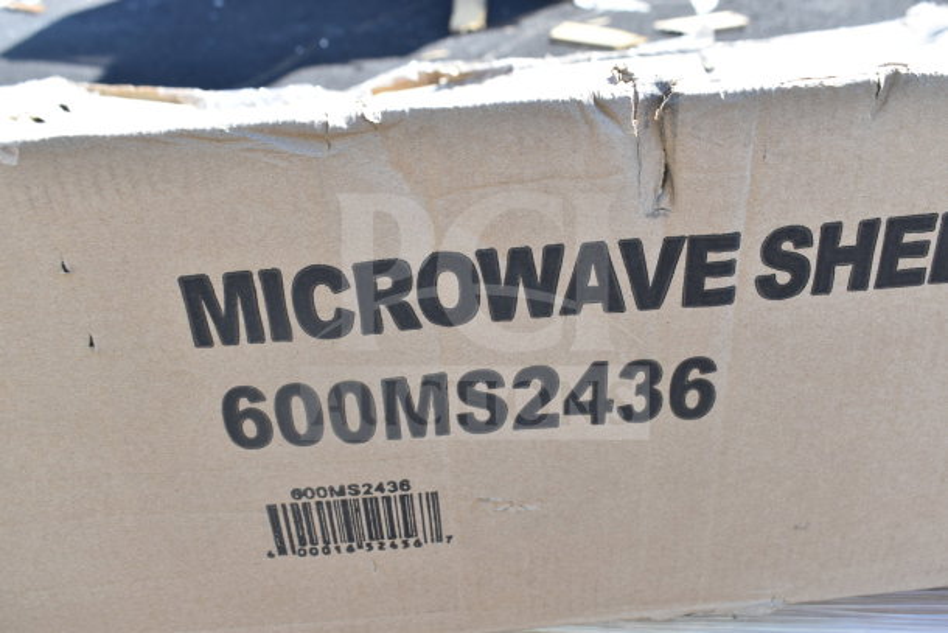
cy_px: 316
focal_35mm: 38
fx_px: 988
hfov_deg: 51.3
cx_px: 474
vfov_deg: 35.5
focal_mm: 25
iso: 200
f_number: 6.3
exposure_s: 1/160
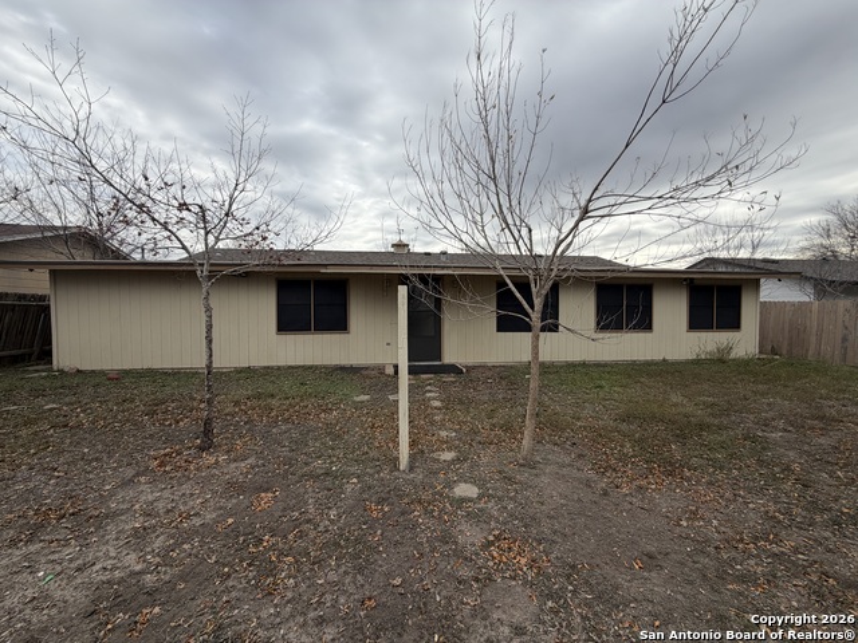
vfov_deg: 85.7
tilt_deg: -2.0
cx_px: 429
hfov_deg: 102.1
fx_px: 347
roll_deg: -0.5
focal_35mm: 14
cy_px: 322
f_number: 2.2
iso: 25
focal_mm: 2.22
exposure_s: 1/770
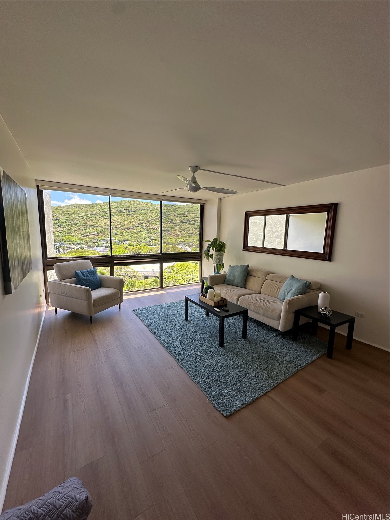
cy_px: 260
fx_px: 210
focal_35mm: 14
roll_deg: -1.6
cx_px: 195
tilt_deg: -7.0
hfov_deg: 85.7
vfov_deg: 102.1
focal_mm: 2.22
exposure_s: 1/149
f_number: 2.2
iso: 40
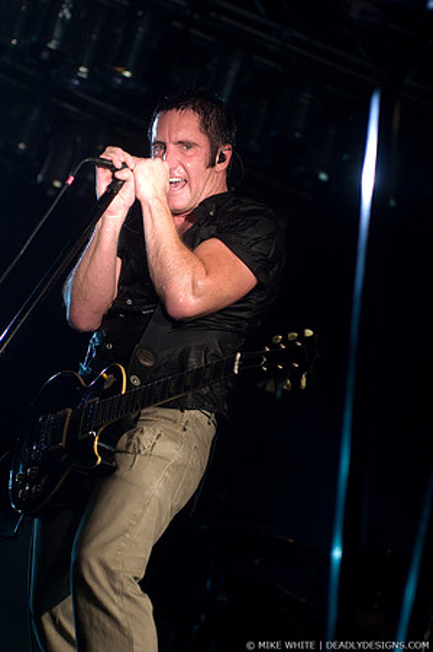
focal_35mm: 105
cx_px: 216
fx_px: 1899
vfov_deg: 19.5
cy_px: 326
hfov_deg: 13.0
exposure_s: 1/160
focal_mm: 70
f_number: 3.5
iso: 1000
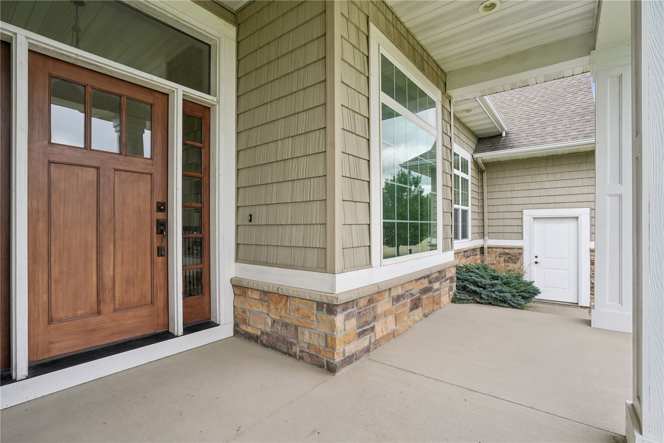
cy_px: 222
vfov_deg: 73.7
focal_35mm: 16
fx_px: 295
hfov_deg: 96.7
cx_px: 332
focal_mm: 16
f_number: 9
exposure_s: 1/320
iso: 800
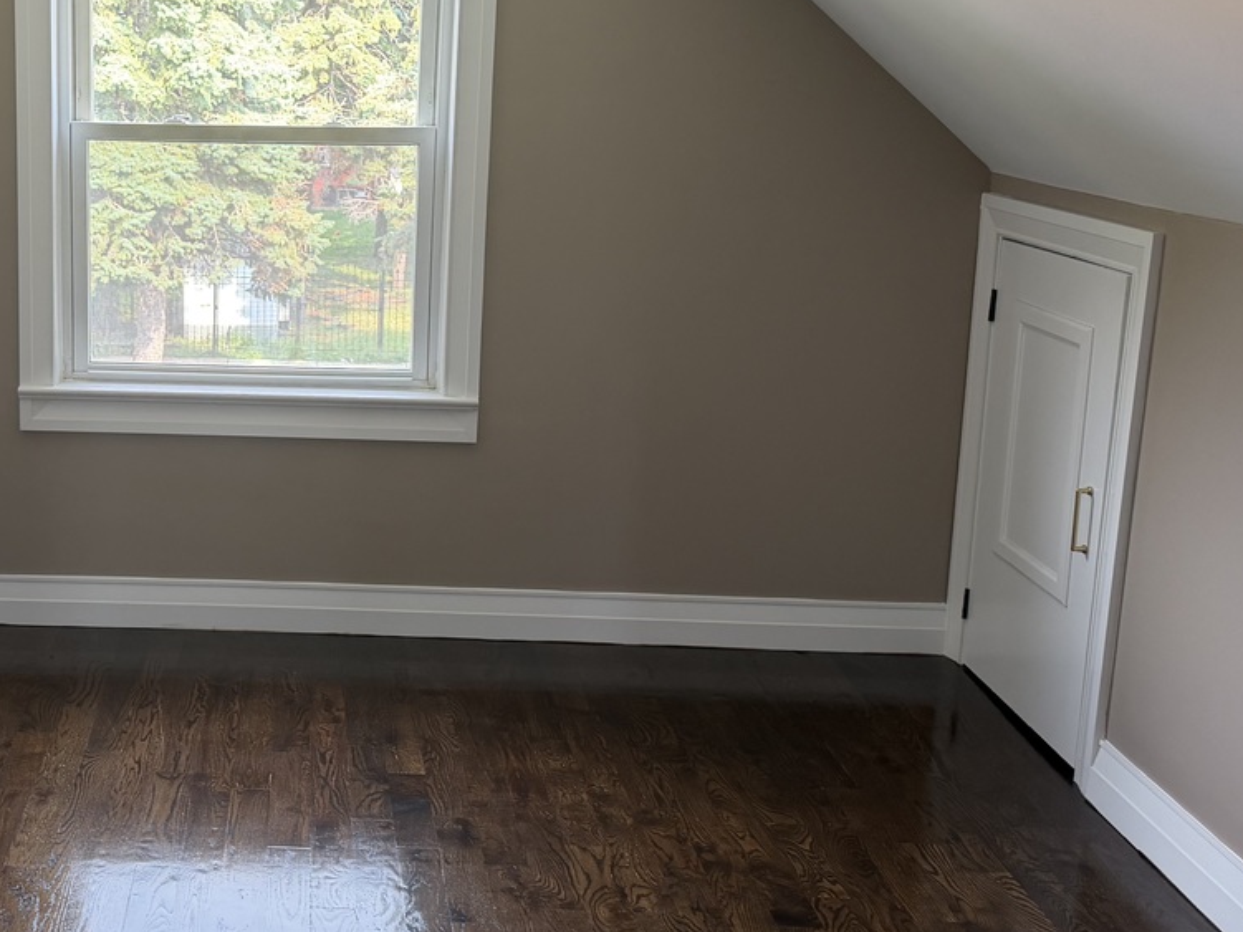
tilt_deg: -13.4
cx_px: 235
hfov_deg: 39.5
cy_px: 376
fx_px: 1652
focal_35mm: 46
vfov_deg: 31.4
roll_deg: +1.5
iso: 125
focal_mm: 6.76
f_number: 1.78
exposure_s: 1/121
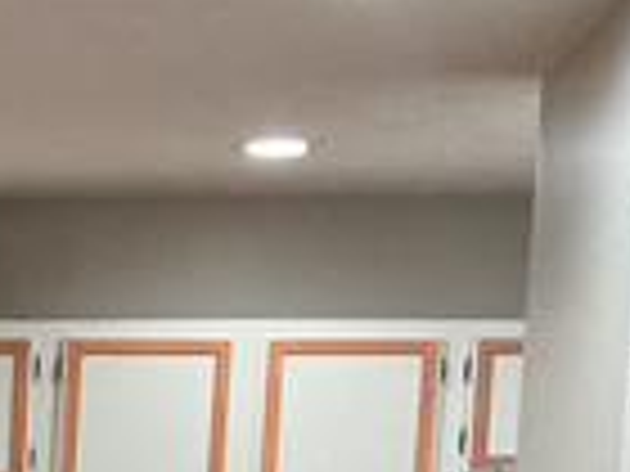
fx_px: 2421
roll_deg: -1.8
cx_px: -418
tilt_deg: -10.3
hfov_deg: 13.6
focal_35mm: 133
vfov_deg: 10.5
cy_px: 845
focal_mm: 3
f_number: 1.8
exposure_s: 1/60
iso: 160
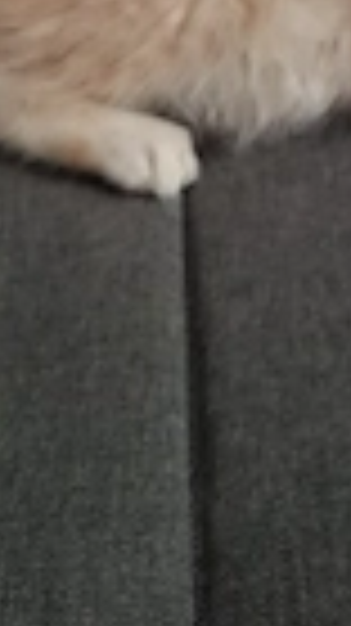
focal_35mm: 72
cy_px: -149
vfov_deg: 25.9
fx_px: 1193
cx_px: 324
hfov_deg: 16.5
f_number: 1.8
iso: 800
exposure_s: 1/25
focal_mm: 5.54
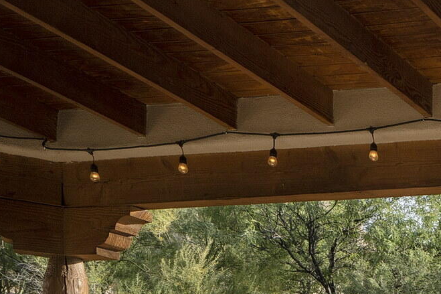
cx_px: 843
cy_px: 492
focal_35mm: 68
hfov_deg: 19.6
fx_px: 833
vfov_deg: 17.2
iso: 100
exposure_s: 1/60
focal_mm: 16
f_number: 11
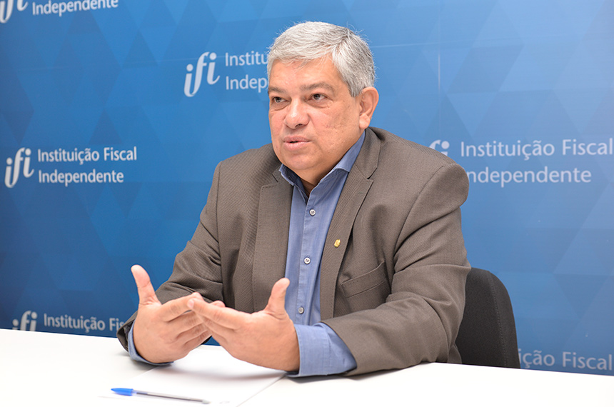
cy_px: 204
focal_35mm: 48
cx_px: 307
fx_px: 817
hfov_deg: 41.2
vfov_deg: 28.0
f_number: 4
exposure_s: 1/60
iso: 400
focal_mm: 48
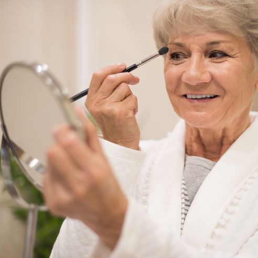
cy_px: 129
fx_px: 540
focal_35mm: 64
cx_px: 165
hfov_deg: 26.8
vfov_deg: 26.9
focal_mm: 50
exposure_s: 1/80
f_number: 2
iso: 200
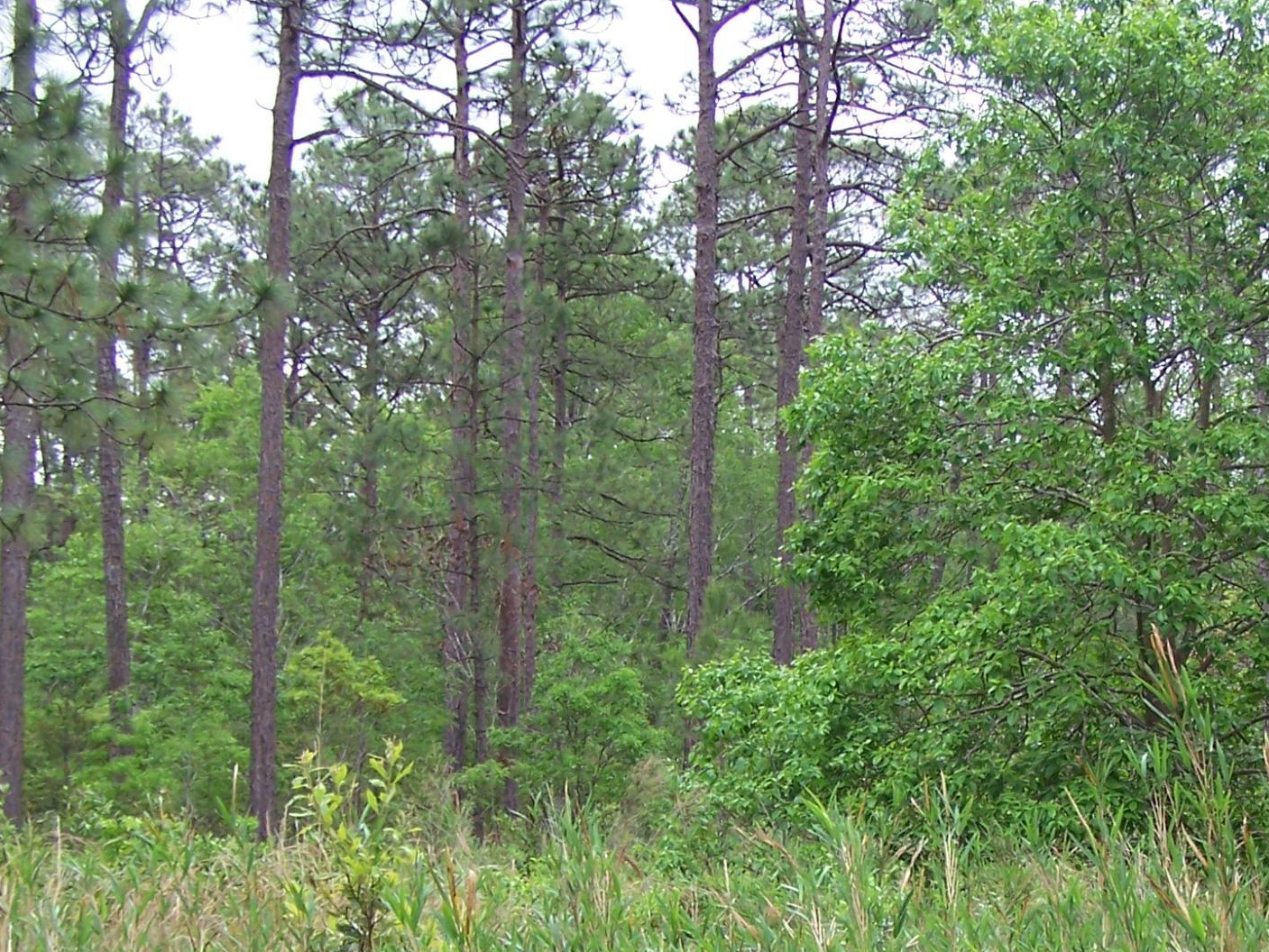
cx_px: 869
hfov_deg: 24.0
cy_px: 929
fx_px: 2970
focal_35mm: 81
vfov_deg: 17.8
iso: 64
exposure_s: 1/160
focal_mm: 6.3
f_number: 2.8
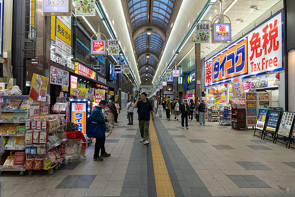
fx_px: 197
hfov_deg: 73.7
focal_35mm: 24
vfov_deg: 53.2
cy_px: 98
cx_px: 148
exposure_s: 1/50
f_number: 3.5
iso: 140
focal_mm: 24
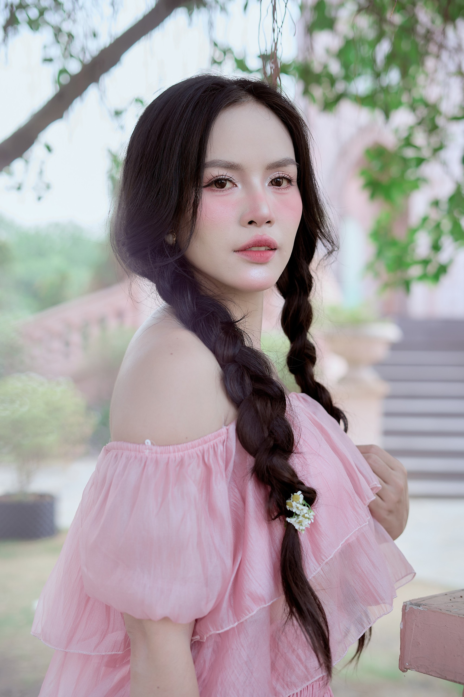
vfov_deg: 39.6
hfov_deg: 27.0
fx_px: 967
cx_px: 232
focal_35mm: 50
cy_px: 348
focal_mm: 50
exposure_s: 1/200
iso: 100
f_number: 2.8
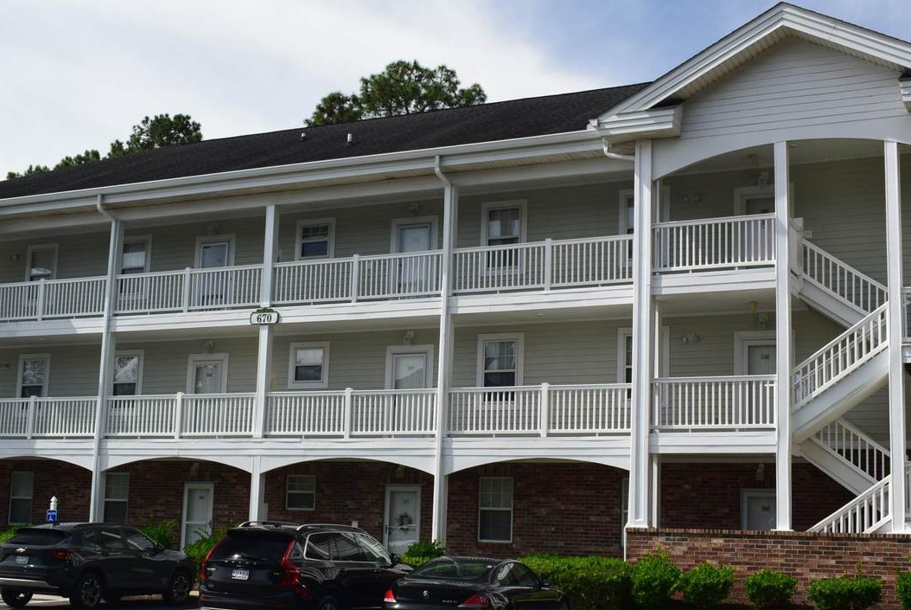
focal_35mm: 51
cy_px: 324
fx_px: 1292
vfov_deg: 26.5
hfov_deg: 38.8
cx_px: 454
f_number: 11
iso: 400
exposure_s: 1/320
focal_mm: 28
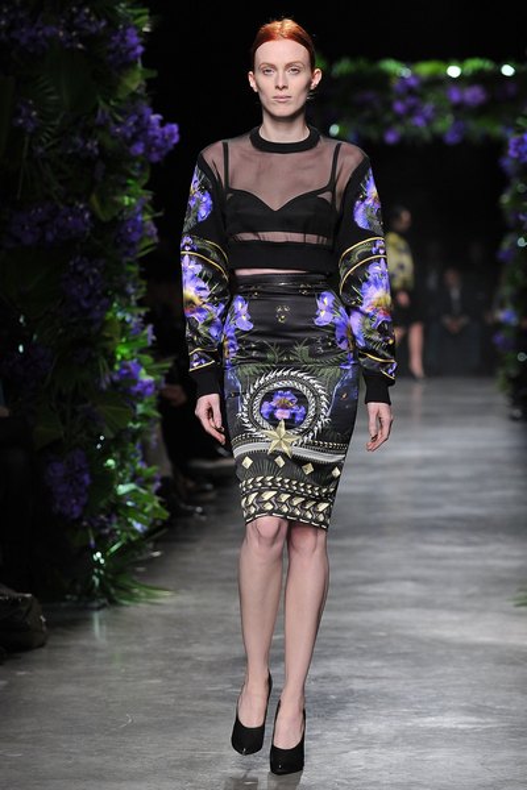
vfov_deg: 15.8
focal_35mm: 130
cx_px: 264
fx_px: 2854
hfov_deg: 10.5
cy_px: 395
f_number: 4
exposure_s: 1/400
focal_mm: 130
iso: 2000
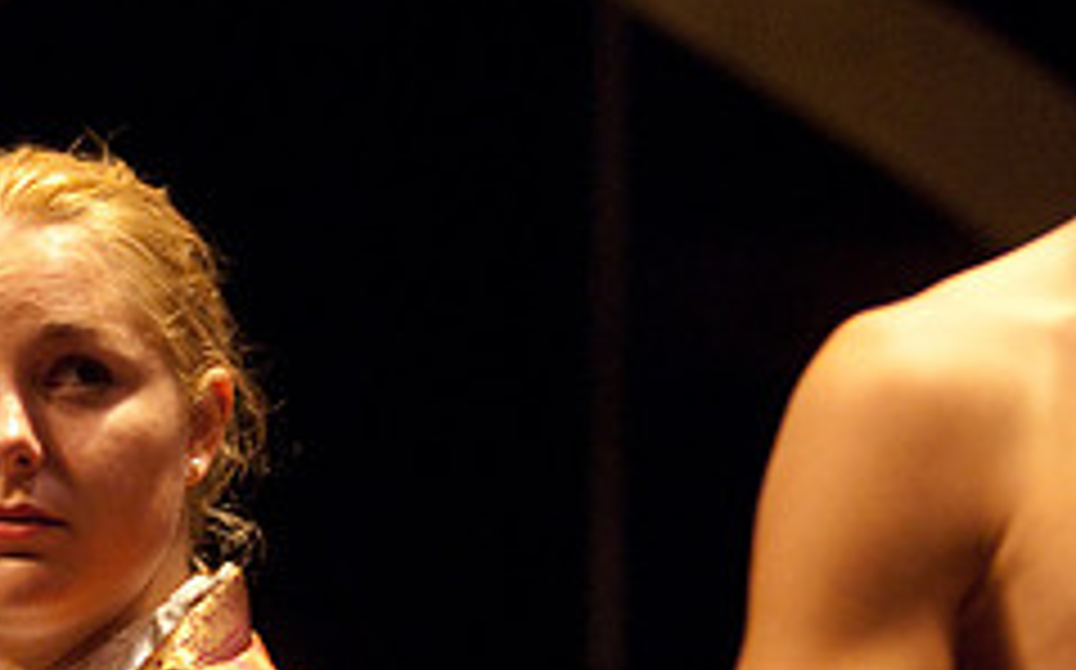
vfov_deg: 2.6
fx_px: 14688
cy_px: 414
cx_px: 657
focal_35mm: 501
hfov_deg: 4.2
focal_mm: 135
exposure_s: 1/160
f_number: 2.8
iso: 1000
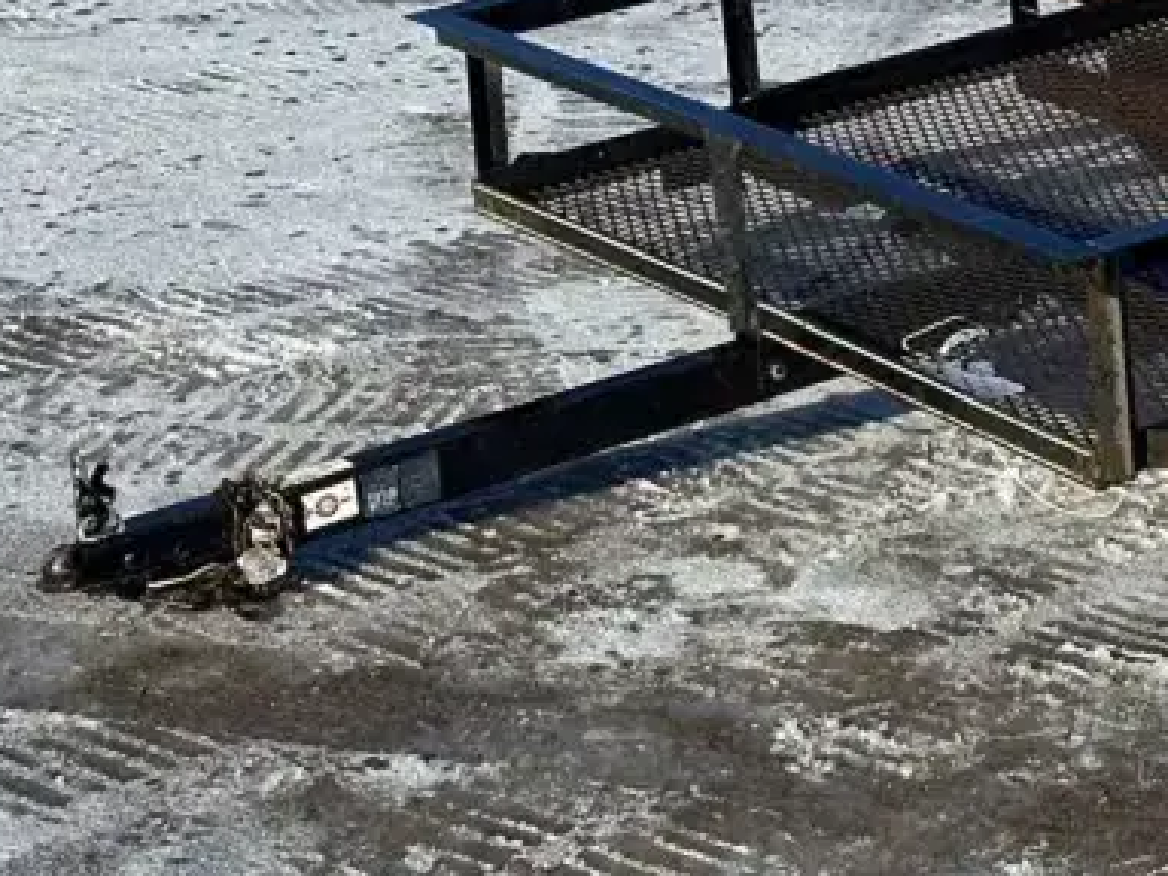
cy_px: -73
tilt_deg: -8.9
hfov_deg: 16.0
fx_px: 4049
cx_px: 1220
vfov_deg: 12.2
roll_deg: -3.1
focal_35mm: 120
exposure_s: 1/4566
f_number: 1.78
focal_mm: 6.86
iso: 64
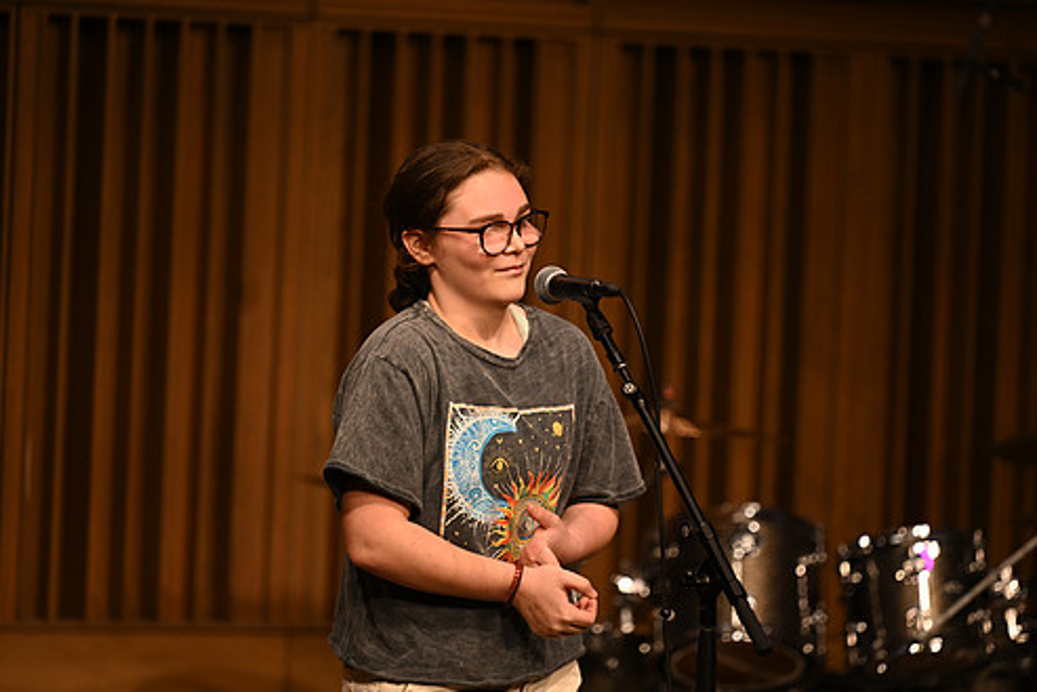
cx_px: 589
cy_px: 363
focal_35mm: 206
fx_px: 5935
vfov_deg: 6.7
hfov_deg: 10.0
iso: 800
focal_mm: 175
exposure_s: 1/320
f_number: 2.8
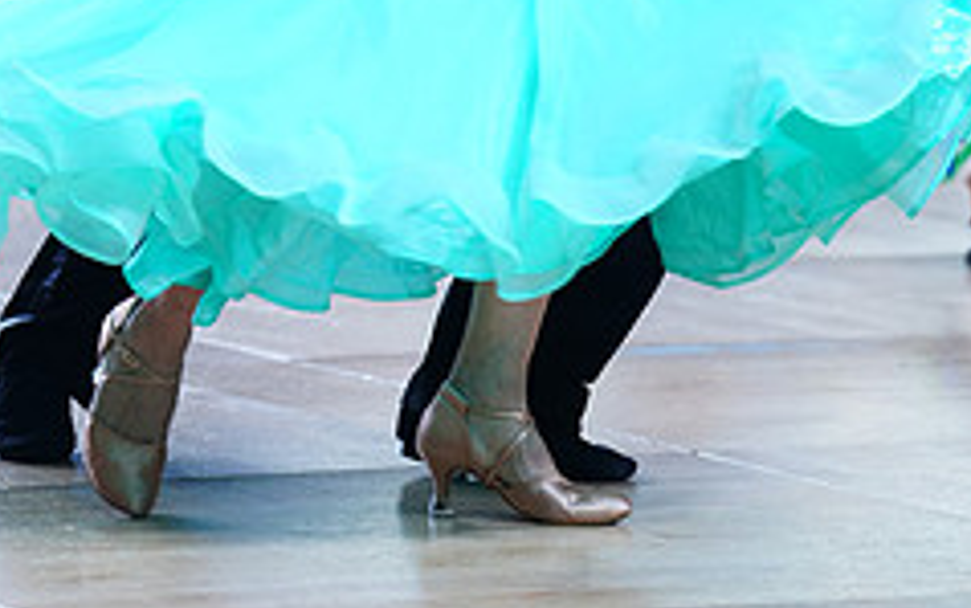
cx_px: 345
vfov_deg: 4.7
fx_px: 7307
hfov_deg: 7.6
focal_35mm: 276
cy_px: -379
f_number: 2.8
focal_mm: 111
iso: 500
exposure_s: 1/500
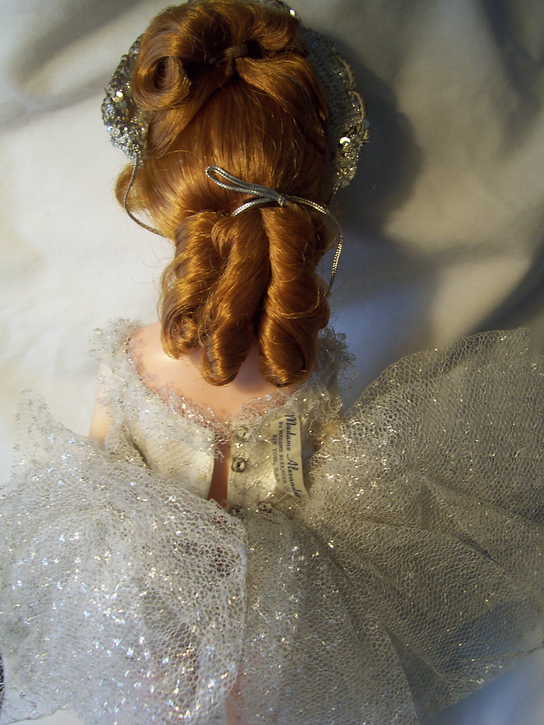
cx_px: 272
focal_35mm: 37
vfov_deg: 50.1
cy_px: 362
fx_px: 775
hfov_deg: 38.7
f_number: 2.8
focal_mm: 5.6
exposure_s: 1/45
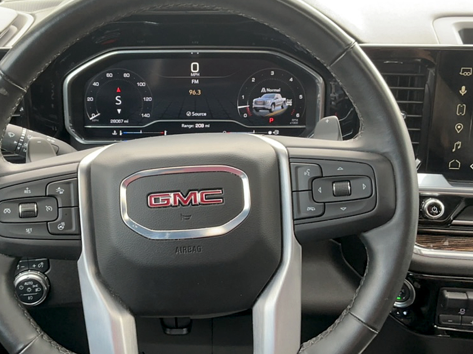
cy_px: 172
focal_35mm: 39
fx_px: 533
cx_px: 199
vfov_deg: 36.8
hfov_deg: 47.7
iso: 40
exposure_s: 1/60
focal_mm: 3
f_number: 1.8
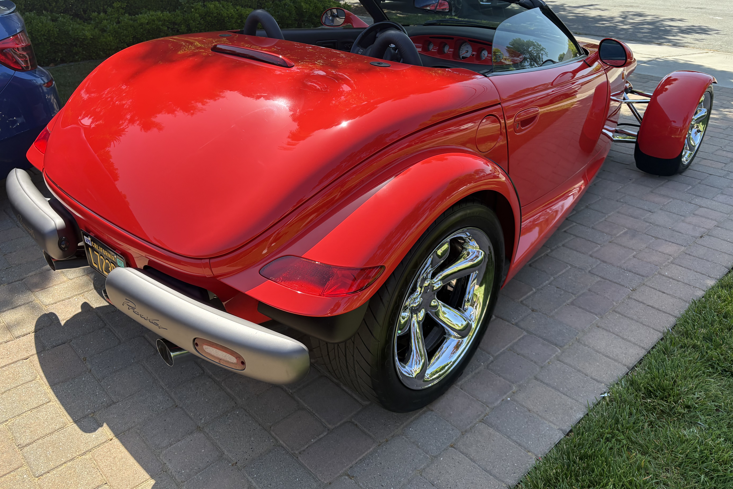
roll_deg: +0.6
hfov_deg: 65.5
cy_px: 229
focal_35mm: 28
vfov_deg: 46.4
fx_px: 570
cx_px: 379
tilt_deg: -26.1
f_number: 1.6
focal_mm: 5.96
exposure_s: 1/1155
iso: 64
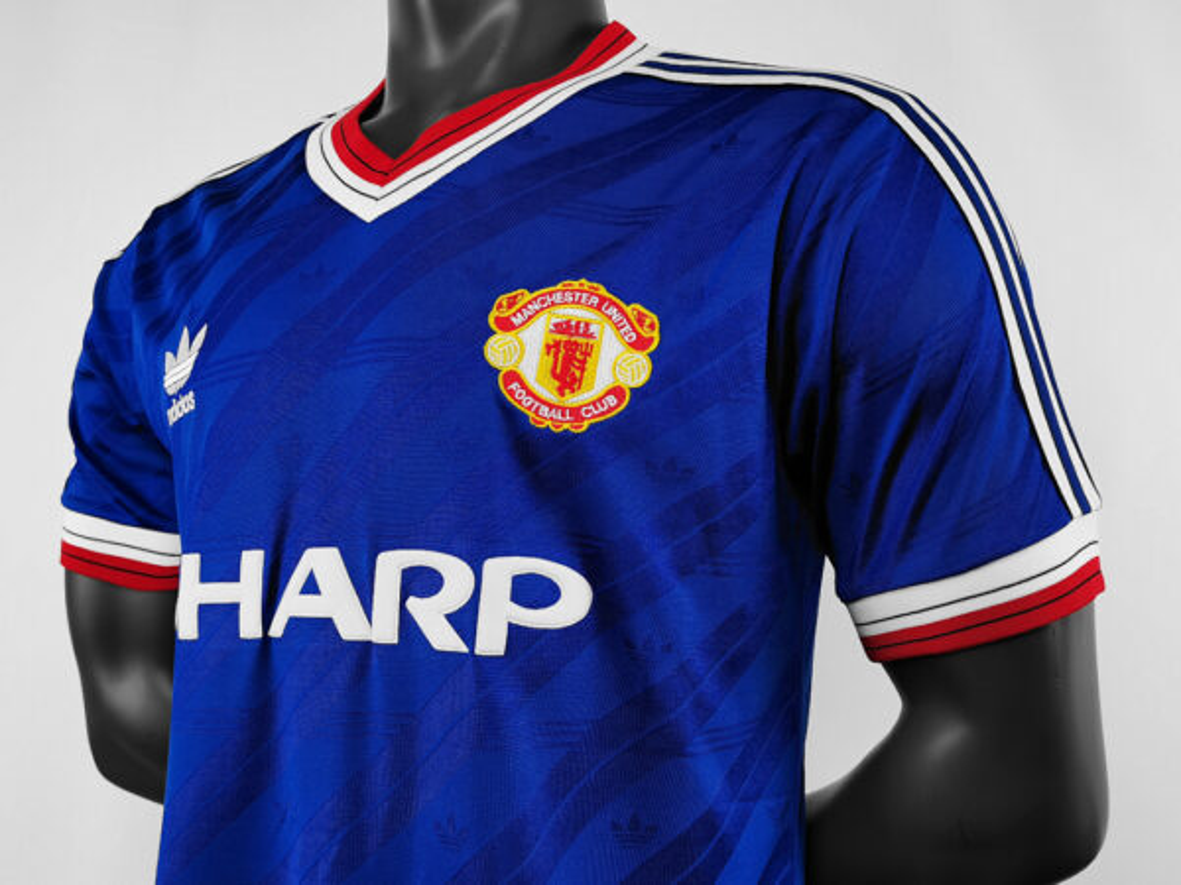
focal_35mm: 32
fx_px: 1092
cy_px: 442
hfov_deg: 56.8
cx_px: 590
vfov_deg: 44.2
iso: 125
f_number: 1.8
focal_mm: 5.58
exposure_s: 1/60
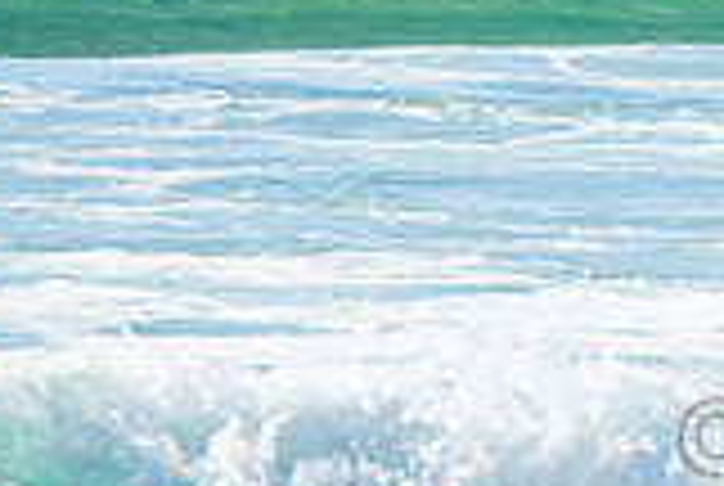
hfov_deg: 1.0
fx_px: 43500
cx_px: 1025
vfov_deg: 0.6
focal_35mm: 2159
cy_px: -308
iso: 280
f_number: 5.6
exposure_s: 1/1250
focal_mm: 400
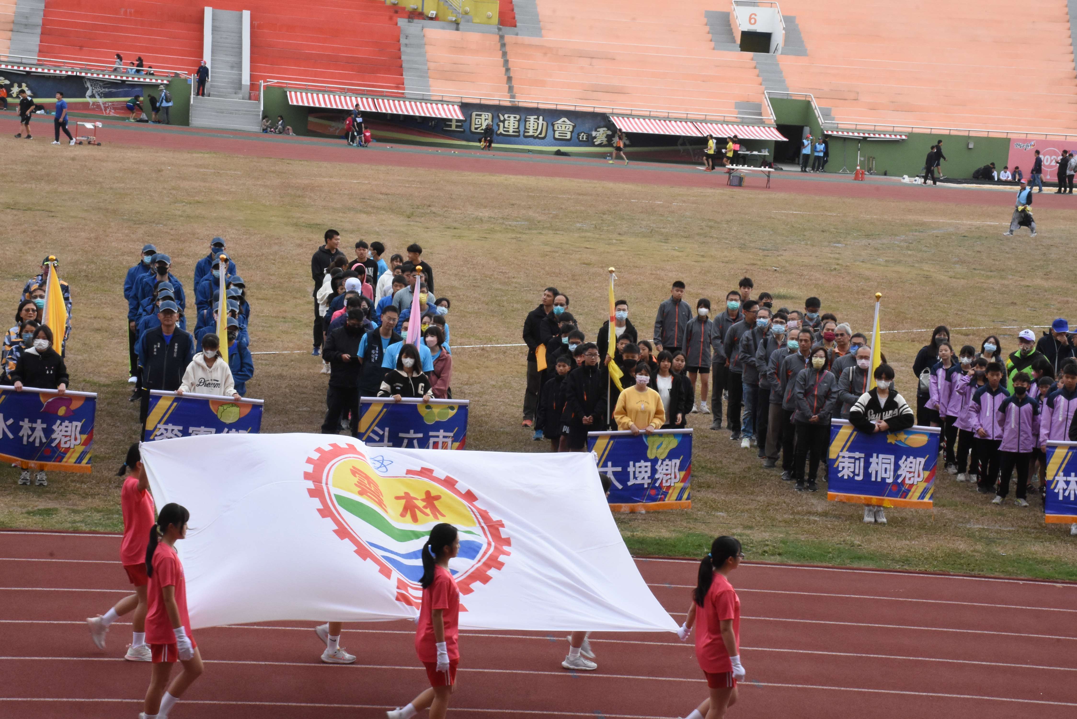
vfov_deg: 16.3
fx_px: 2513
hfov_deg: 24.2
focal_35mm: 84
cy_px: 360
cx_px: 538
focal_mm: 56
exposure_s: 1/100
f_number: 22
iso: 1600
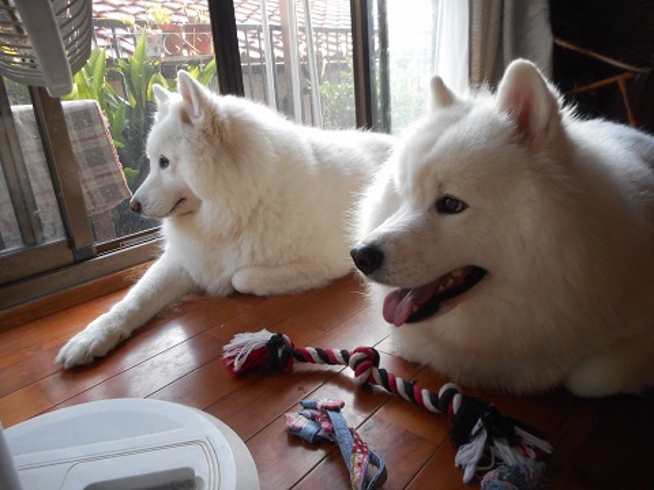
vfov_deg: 54.9
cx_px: 327
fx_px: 472
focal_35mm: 25
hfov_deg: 69.4
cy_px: 245
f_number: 3.7
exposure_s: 1/30
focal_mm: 4.5
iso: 320
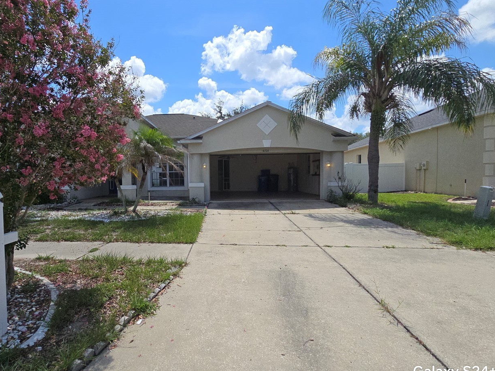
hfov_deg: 90.1
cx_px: 204
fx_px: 243
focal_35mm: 17
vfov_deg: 74.7
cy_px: 188
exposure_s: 1/3067
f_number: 2.2
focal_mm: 2.2
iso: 50
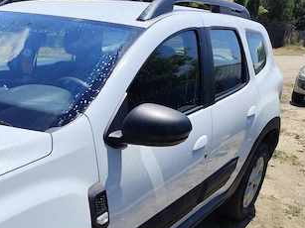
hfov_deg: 40.8
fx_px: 396
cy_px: 174
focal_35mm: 45
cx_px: 73
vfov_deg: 31.5
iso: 50
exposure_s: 1/1827
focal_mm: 6.19
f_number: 1.65
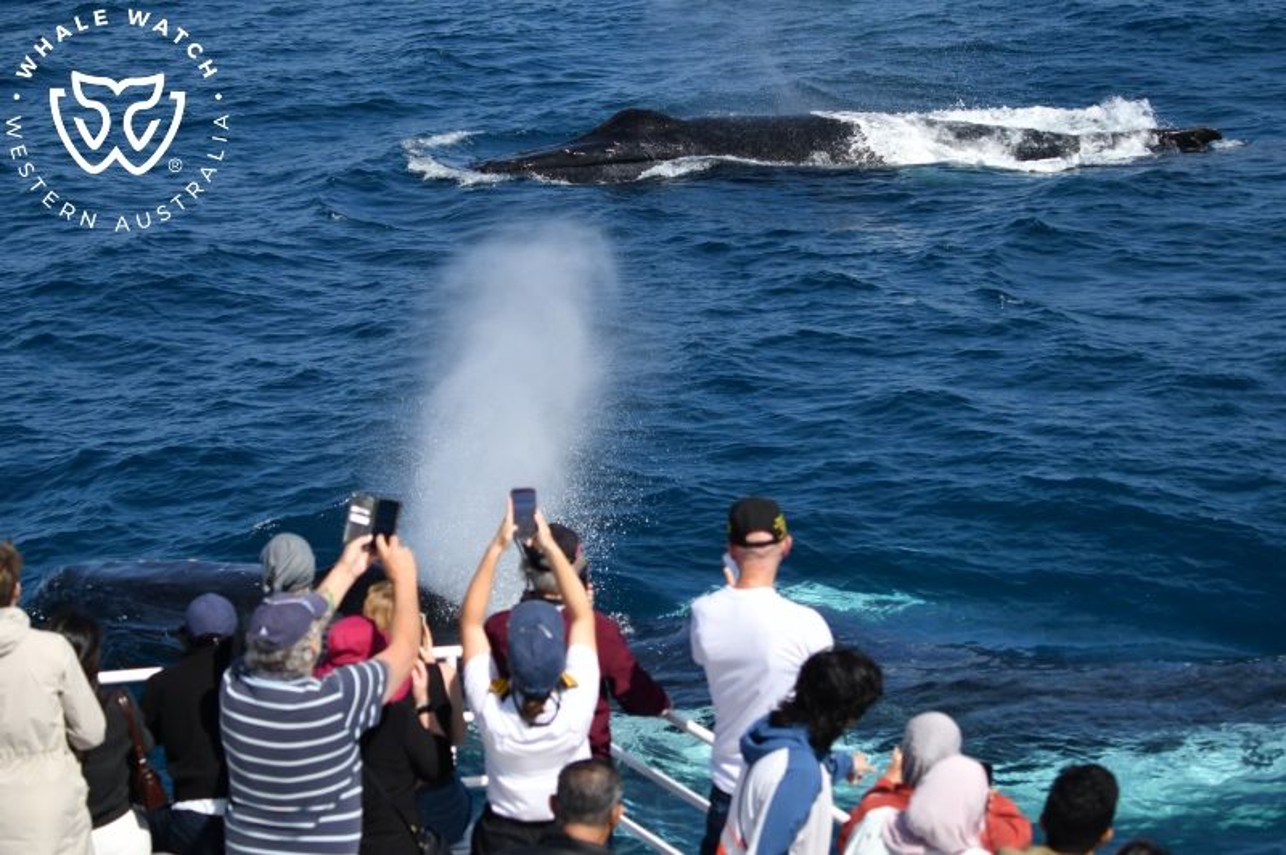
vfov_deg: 18.2
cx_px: 643
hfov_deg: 27.0
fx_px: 2677
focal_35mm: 75
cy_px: 428
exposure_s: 1/8000
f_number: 4.5
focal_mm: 75
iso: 640
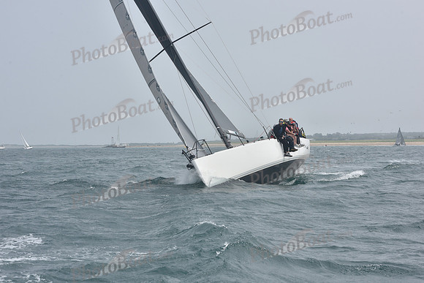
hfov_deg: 23.6
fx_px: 1013
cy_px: 142
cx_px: 212
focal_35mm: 86
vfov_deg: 15.9
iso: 250
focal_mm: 86
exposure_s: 1/800
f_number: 11
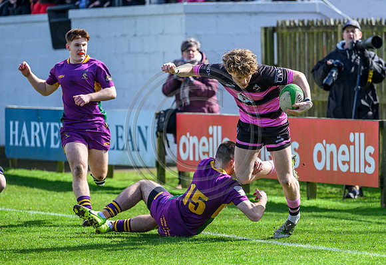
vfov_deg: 4.9
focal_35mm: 287
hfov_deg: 7.1
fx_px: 3102
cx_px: 276
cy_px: 163
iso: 640
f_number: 3.5
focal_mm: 200
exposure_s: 1/2000
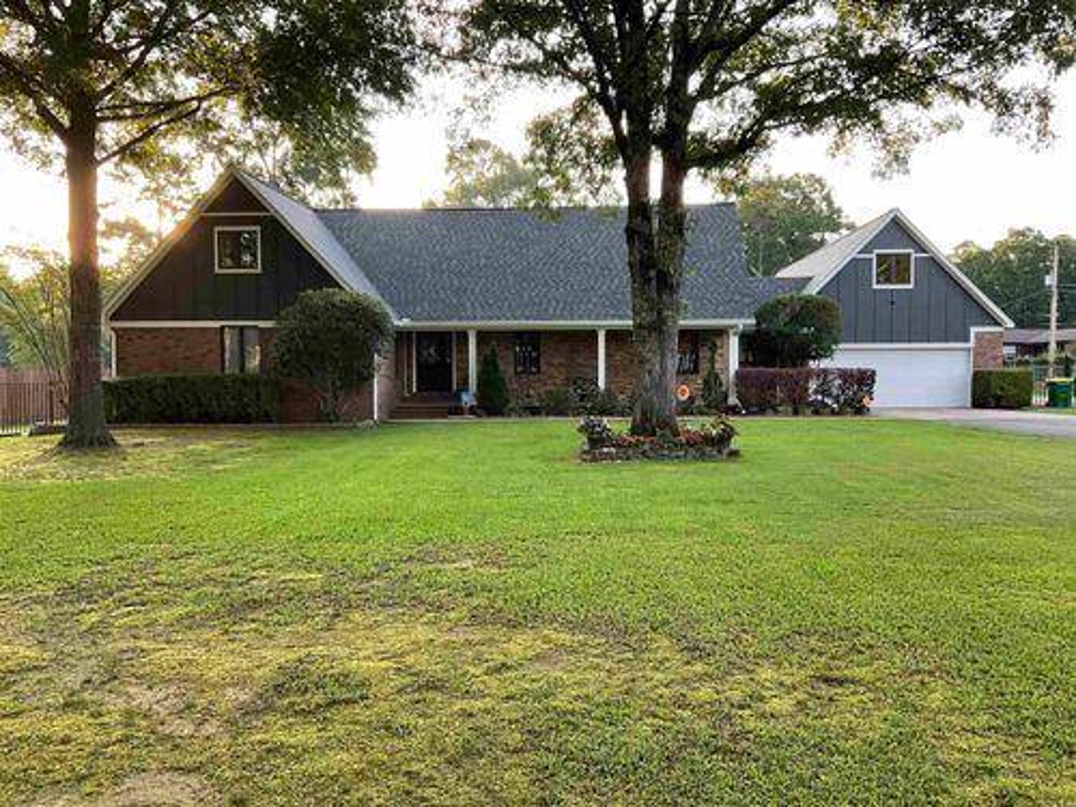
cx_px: 538
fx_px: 901
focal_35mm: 29
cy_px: 404
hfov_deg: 61.7
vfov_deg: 48.2
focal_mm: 3
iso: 40
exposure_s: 1/120
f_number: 1.8
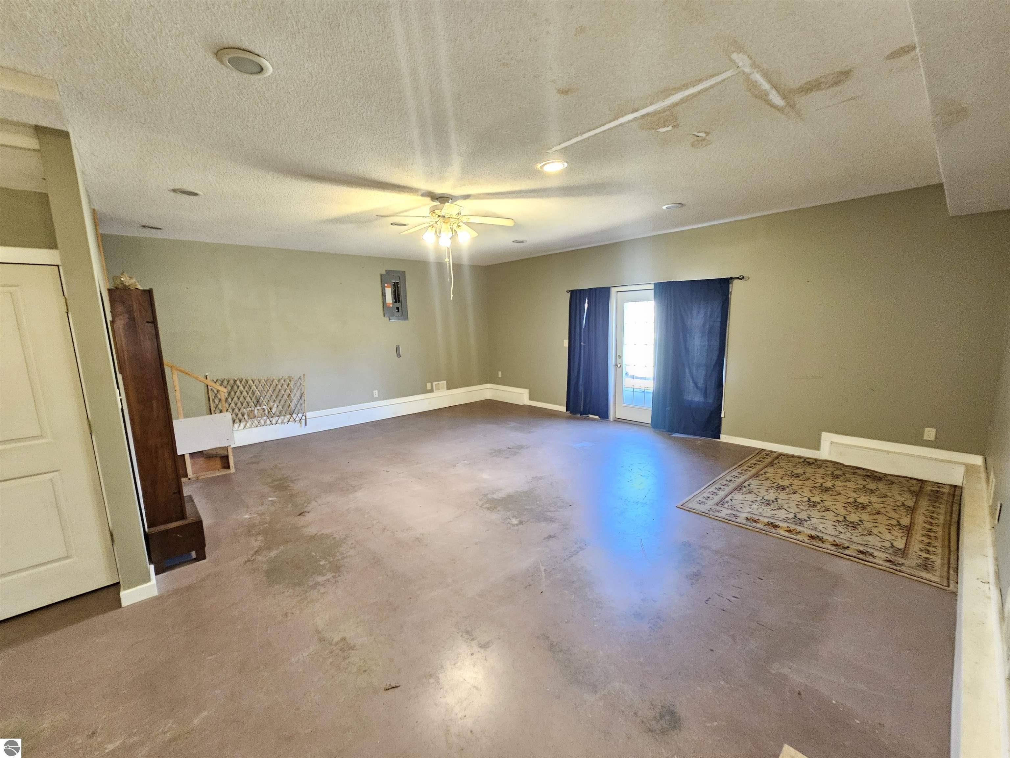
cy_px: 379
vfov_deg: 89.9
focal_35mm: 13
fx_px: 379
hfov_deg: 106.2
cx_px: 505
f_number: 2.2
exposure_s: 1/24
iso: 640
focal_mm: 2.2
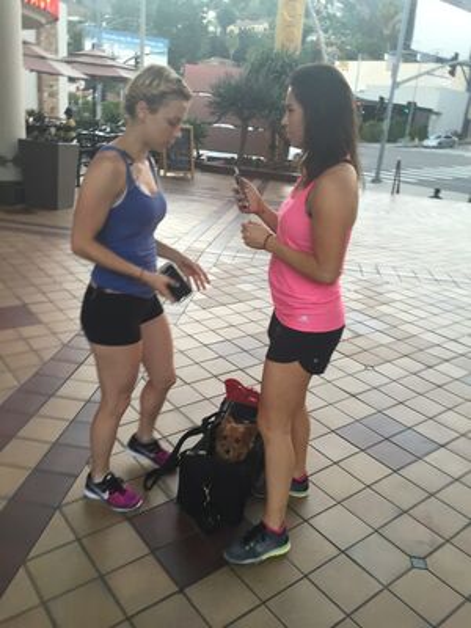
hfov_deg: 48.2
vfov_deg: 61.7
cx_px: 236
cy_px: 314
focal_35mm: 29
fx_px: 526
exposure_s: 1/30
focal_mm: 4.15
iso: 64
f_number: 2.2
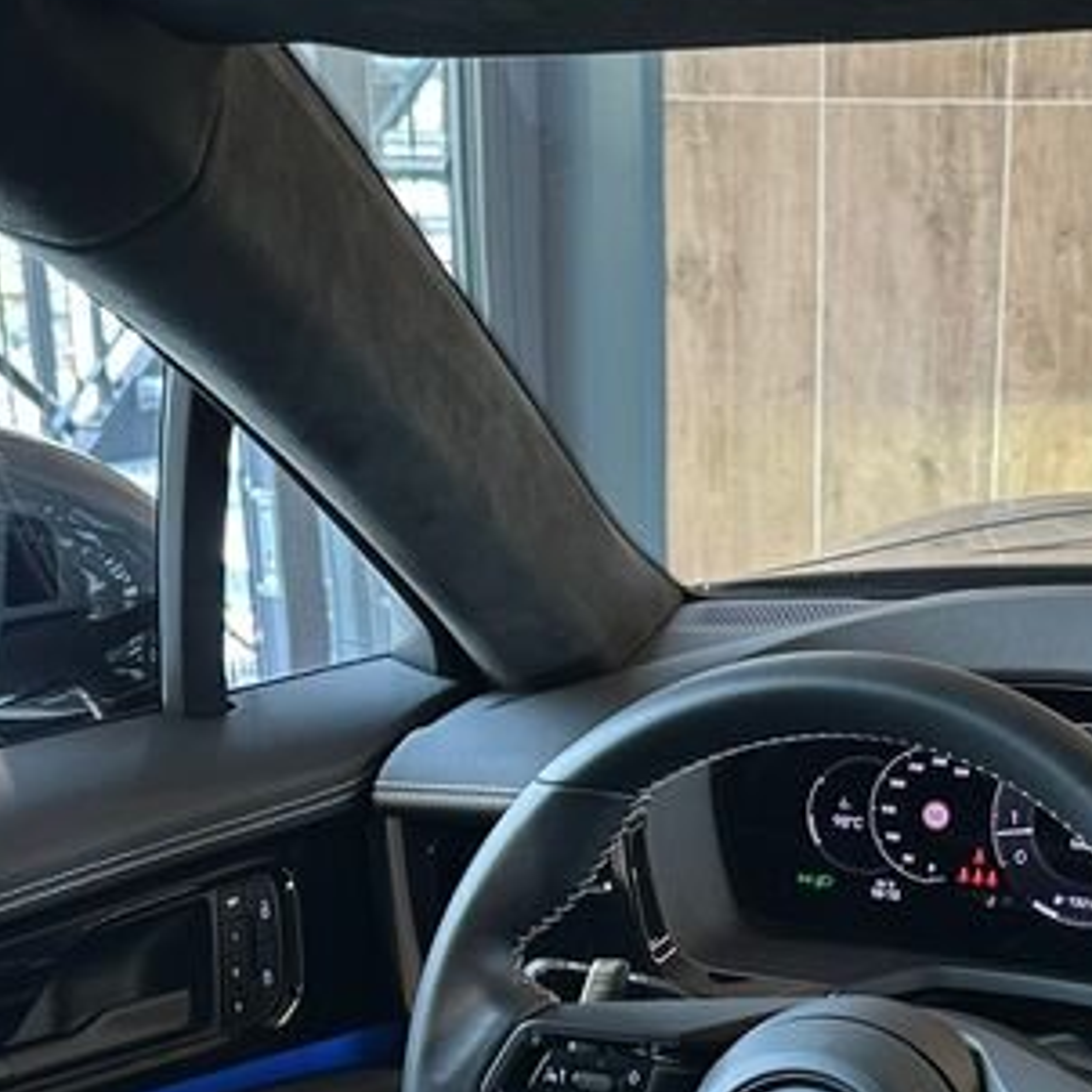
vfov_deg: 22.8
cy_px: 1157
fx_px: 2570
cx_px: 795
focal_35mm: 72
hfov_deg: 23.8
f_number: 1.78
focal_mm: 6.86
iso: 125
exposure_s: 1/50
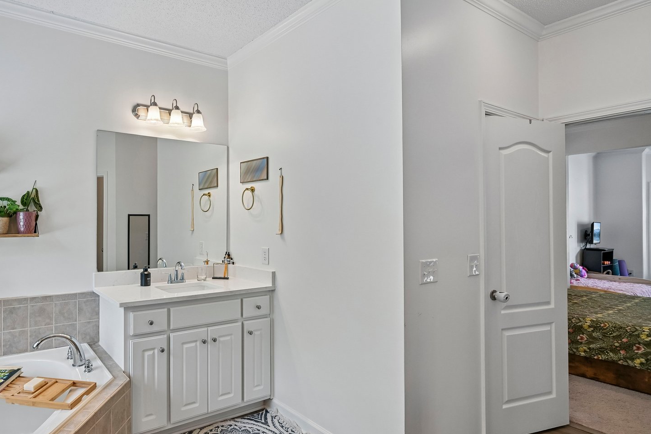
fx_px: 362
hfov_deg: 79.4
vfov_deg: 61.9
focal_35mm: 20
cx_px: 187
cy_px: 222
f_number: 8
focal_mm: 14
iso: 110
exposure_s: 1/15
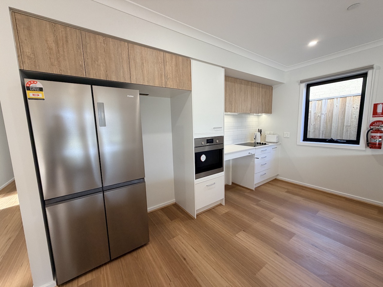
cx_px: 192
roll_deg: +1.3
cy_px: 144
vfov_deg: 85.7
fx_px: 155
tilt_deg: -6.8
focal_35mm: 14
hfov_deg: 102.1
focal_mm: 2.22
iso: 160
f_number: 2.2
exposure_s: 1/100
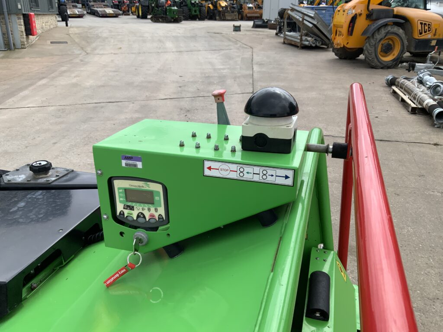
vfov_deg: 48.2
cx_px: 222
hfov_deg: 61.7
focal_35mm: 29
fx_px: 371
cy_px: 166
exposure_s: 1/1311
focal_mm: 3
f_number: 1.8
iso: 16
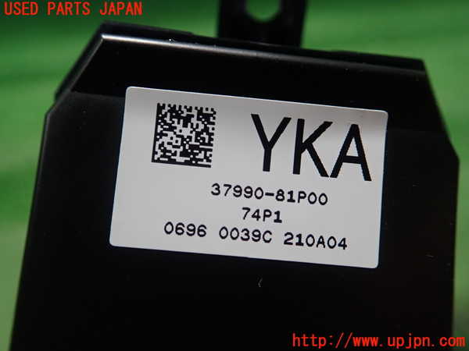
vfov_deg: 46.8
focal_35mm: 30
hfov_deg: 60.0
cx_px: 234
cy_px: 176
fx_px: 406
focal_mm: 5.5
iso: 320
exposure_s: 1/125
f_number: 2.3
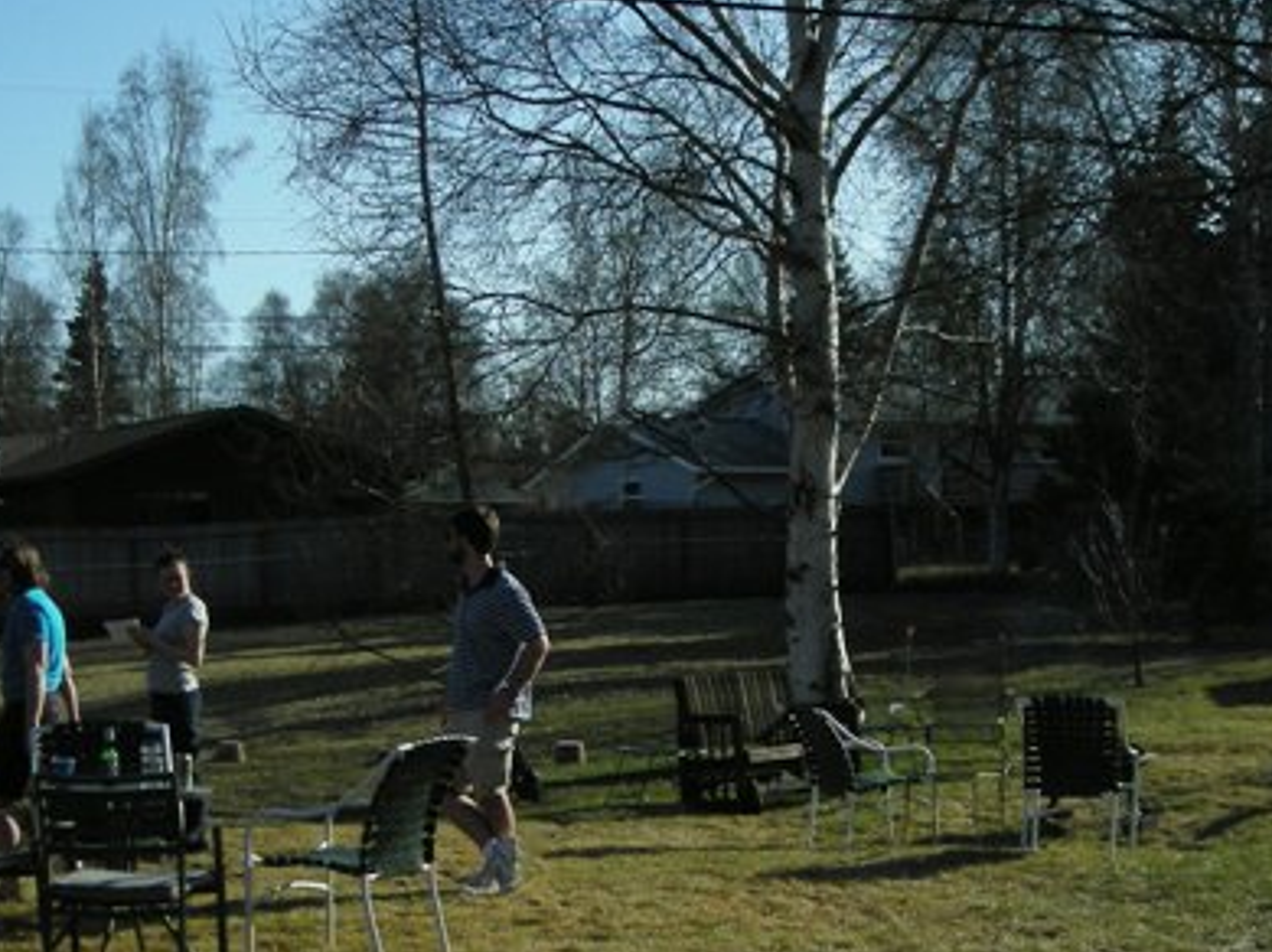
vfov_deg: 21.2
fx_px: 2534
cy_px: 619
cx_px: 708
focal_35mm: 69
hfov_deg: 28.2
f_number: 5.7
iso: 50
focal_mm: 5.7
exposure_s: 1/476
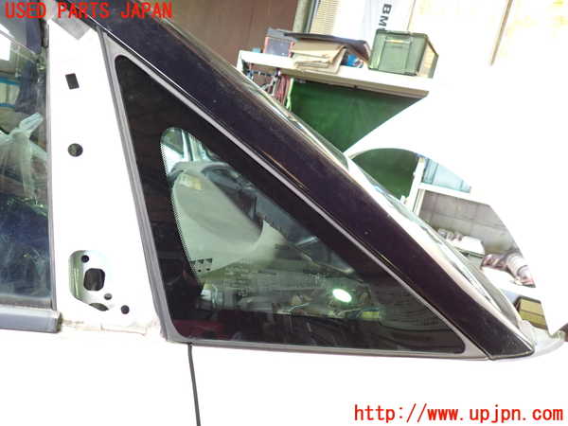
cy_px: 213
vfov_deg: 54.9
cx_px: 284
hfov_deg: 69.4
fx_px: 410
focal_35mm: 25
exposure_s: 1/30
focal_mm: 4.5
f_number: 2
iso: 250
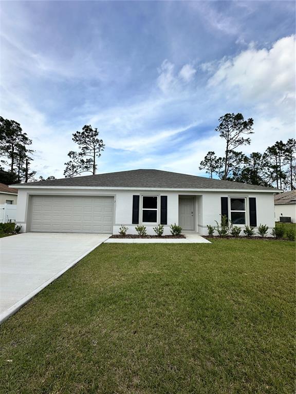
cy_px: 197
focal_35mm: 14
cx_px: 148
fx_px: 160
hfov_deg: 85.7
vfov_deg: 102.1
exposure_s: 1/2564
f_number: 2.2
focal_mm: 2.22
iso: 40
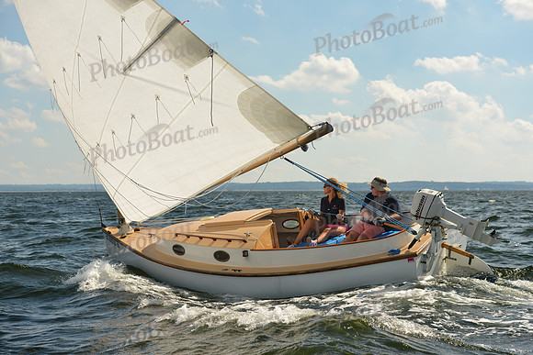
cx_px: 266
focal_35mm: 70
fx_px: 1037
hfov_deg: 28.8
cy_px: 178
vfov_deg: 19.5
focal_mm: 70
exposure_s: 1/1000
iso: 500
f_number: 7.1
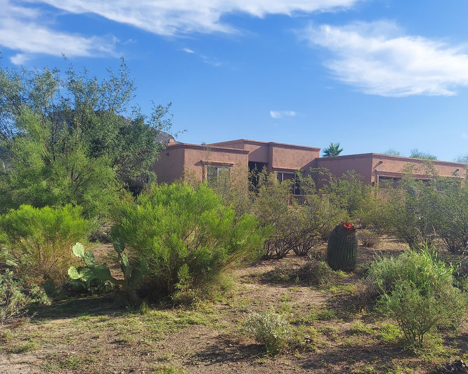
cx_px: 314
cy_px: 235
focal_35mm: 33
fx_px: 457
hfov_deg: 53.1
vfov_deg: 44.2
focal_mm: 5.23
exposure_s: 1/1441
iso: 50
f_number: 1.8
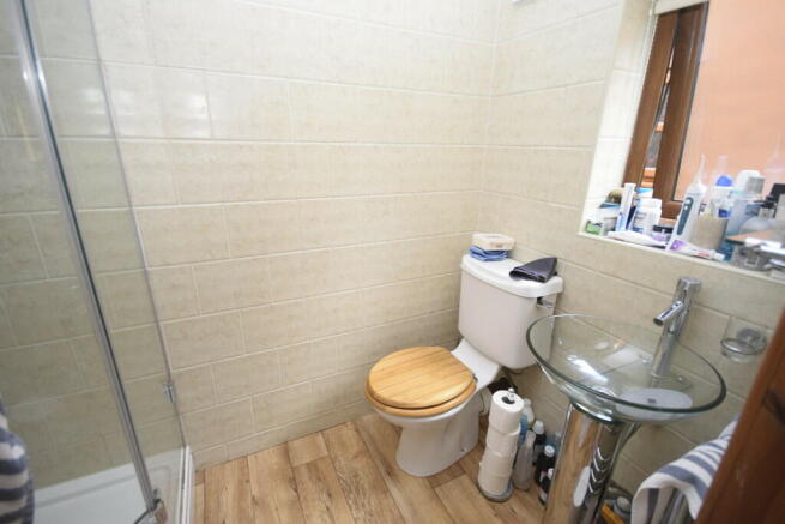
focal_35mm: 15
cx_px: 392
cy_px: 262
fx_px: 327
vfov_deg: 77.4
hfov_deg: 100.4
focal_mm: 10
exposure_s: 1/60
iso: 800
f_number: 4
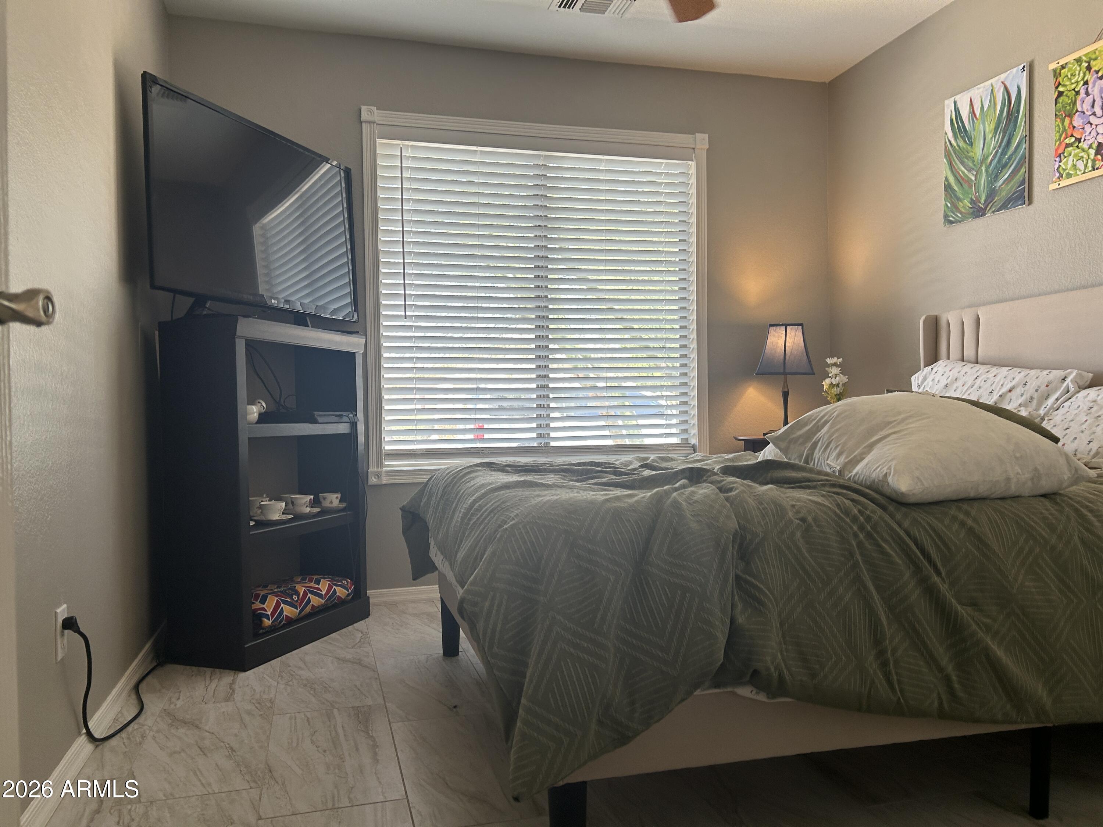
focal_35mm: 26
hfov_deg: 67.3
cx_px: 552
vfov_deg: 53.1
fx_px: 828
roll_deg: -0.3
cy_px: 414
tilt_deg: +2.5
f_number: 1.5
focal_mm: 5.7
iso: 80
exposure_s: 1/120
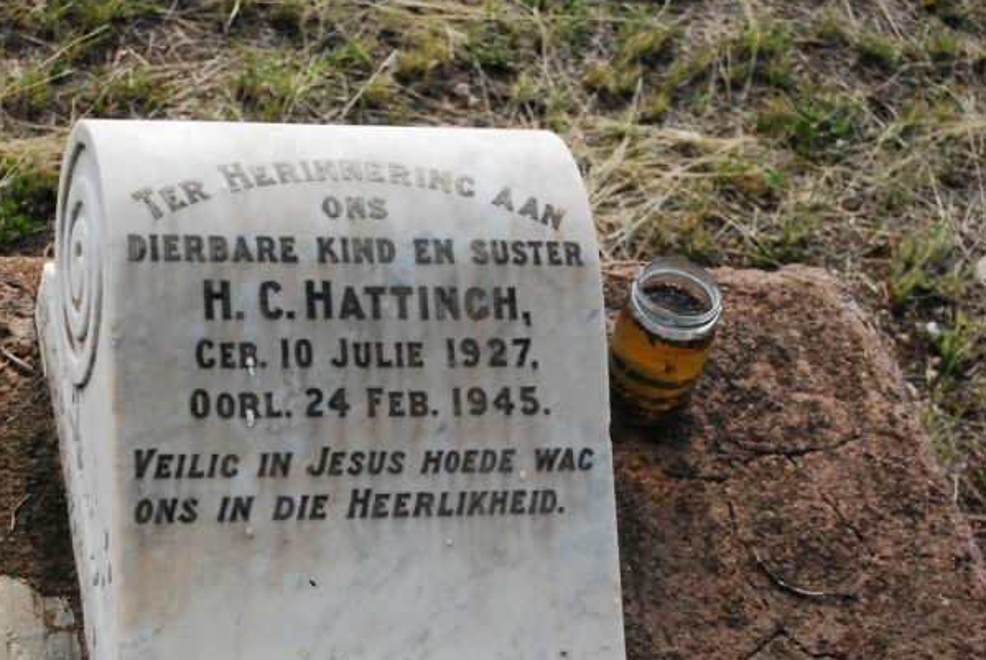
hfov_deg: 24.7
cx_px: 388
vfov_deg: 16.6
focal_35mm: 82
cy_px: 491
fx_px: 2249
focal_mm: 32
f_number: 4.8
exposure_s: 1/2000
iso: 1600
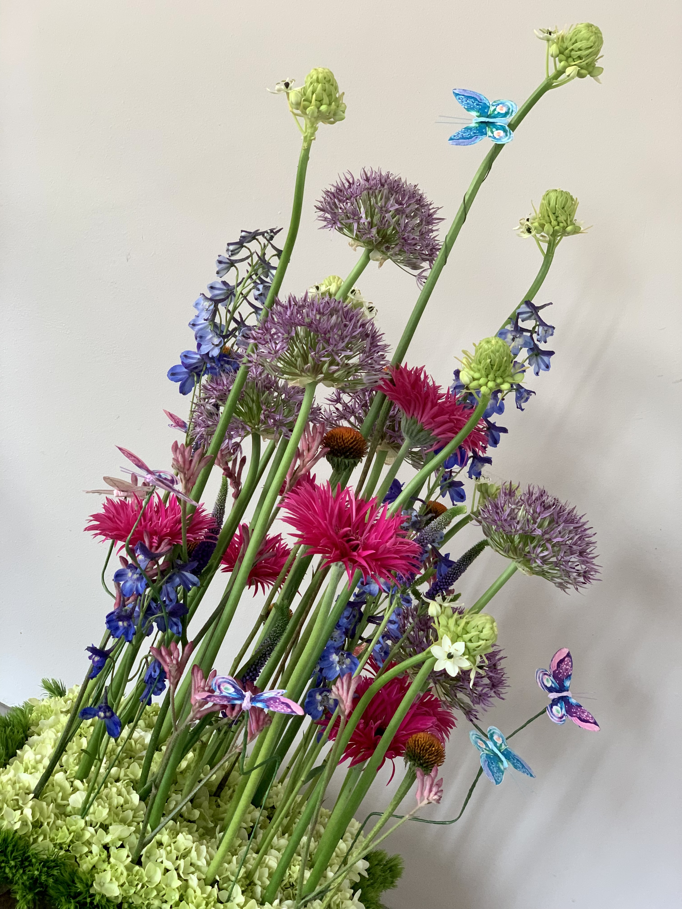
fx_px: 1366
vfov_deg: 36.8
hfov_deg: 28.0
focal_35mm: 52
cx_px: 341
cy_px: 454
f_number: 2.4
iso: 125
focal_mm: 6
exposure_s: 1/72
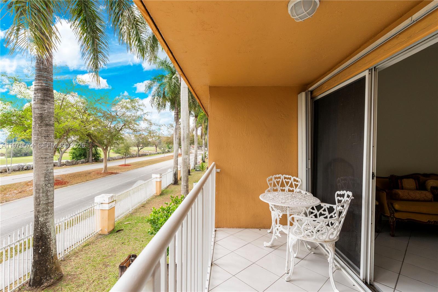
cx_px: 219
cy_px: 146
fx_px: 201
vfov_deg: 72.0
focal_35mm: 16
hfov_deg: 95.0
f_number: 5
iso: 250
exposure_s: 1/160
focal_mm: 11
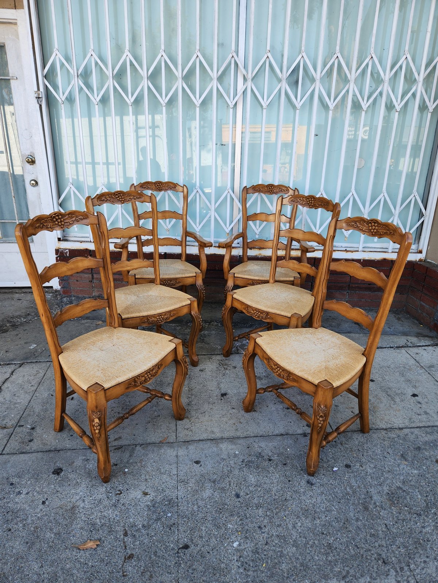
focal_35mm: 23
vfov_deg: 73.9
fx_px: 388
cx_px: 219
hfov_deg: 58.9
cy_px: 292
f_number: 1.8
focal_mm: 5.4
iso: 20
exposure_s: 1/228
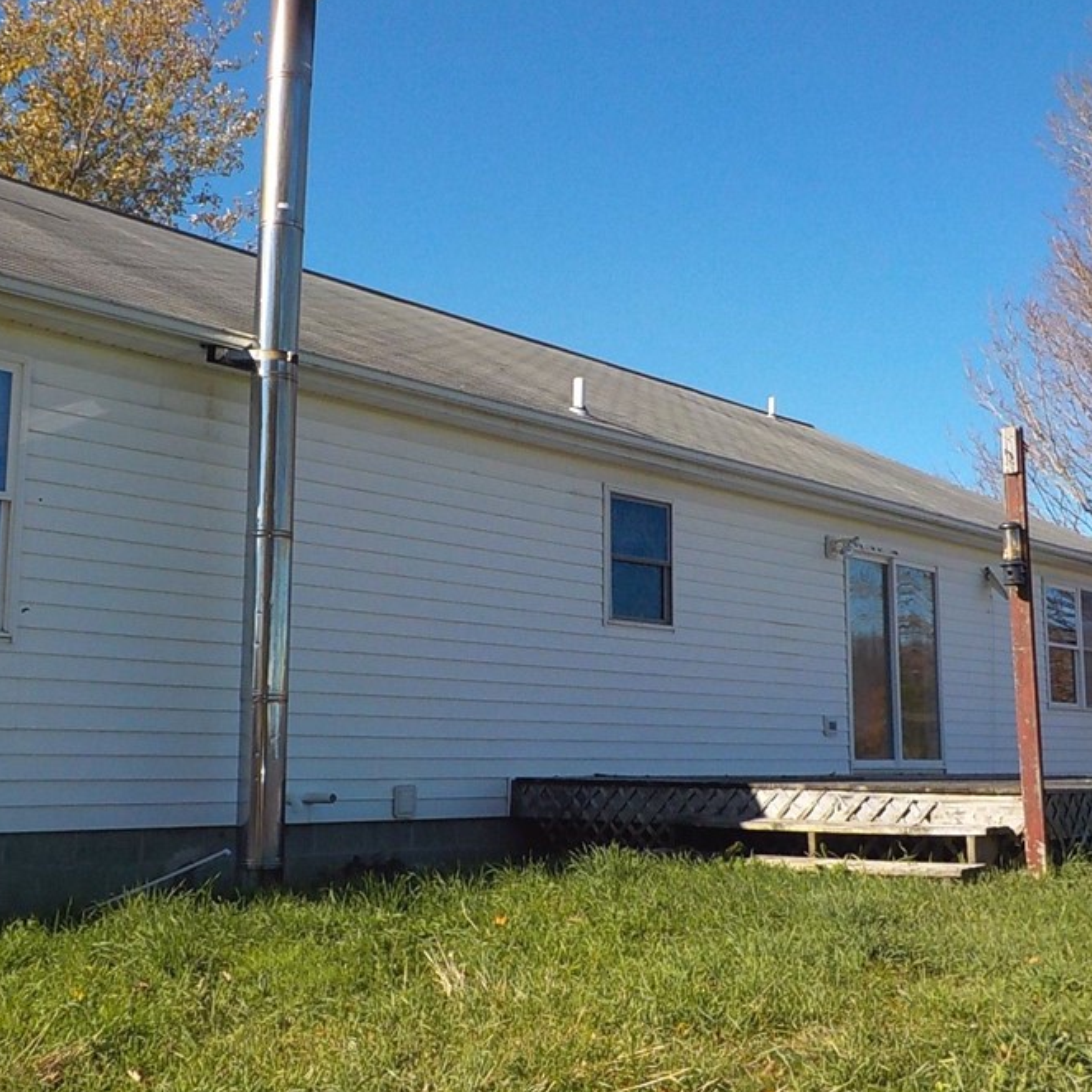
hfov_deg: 40.9
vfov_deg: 40.9
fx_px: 1463
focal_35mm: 41
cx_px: 513
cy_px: 521
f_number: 3.3
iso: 125
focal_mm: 4.1
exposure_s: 1/1250
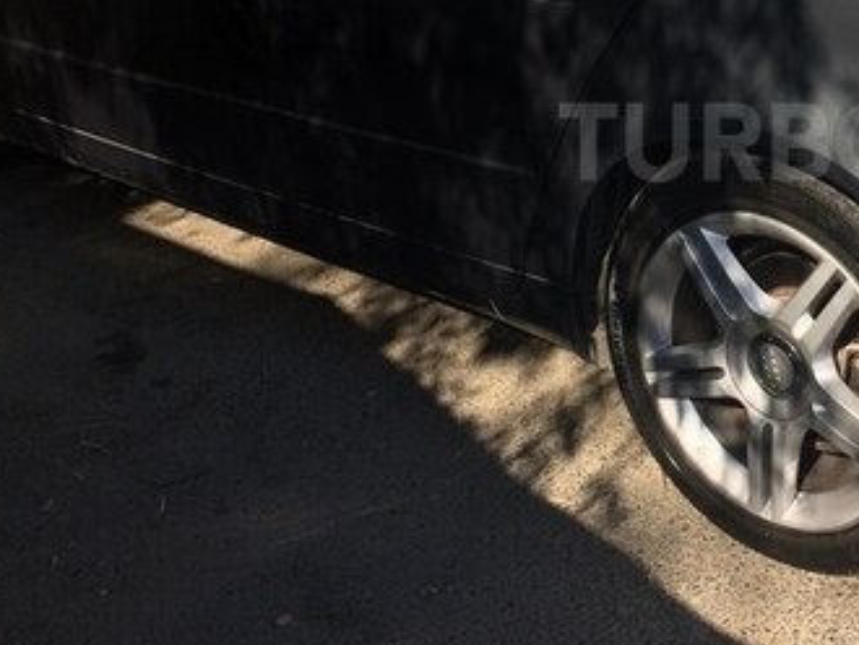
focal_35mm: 58
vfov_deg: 24.9
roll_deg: -1.4
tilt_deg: -22.5
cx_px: 825
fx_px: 1440
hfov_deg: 31.2
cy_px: 142
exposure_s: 1/1325
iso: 32
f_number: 2.2
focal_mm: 4.15
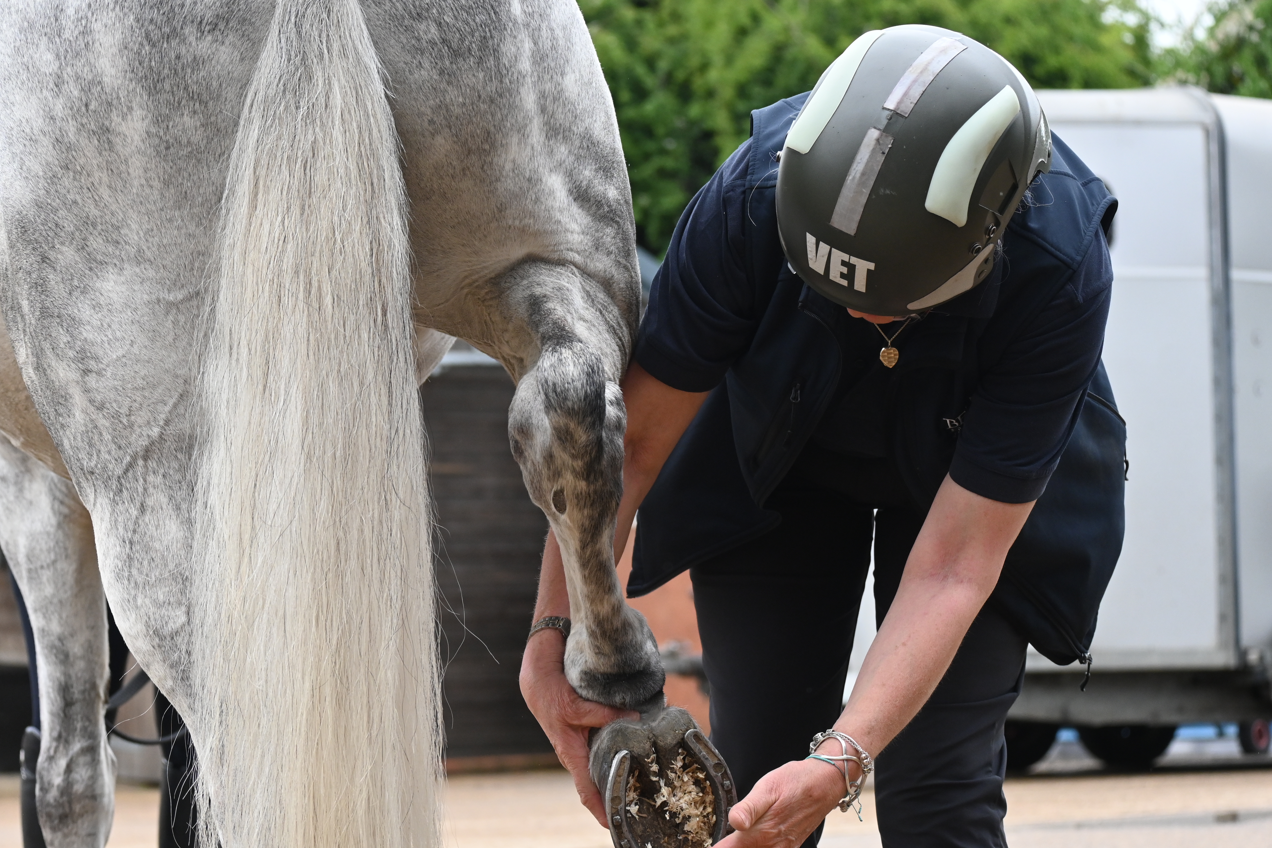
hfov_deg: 17.8
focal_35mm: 115
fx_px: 4063
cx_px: 562
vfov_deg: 11.9
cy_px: 486
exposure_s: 1/1600
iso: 800
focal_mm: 66
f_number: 4.8
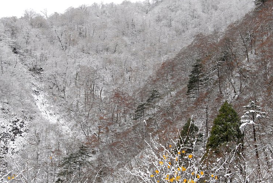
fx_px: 440
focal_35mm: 58
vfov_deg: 23.4
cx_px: 121
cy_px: 98
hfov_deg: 34.4
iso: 320
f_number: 5.6
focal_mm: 28
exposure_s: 1/250
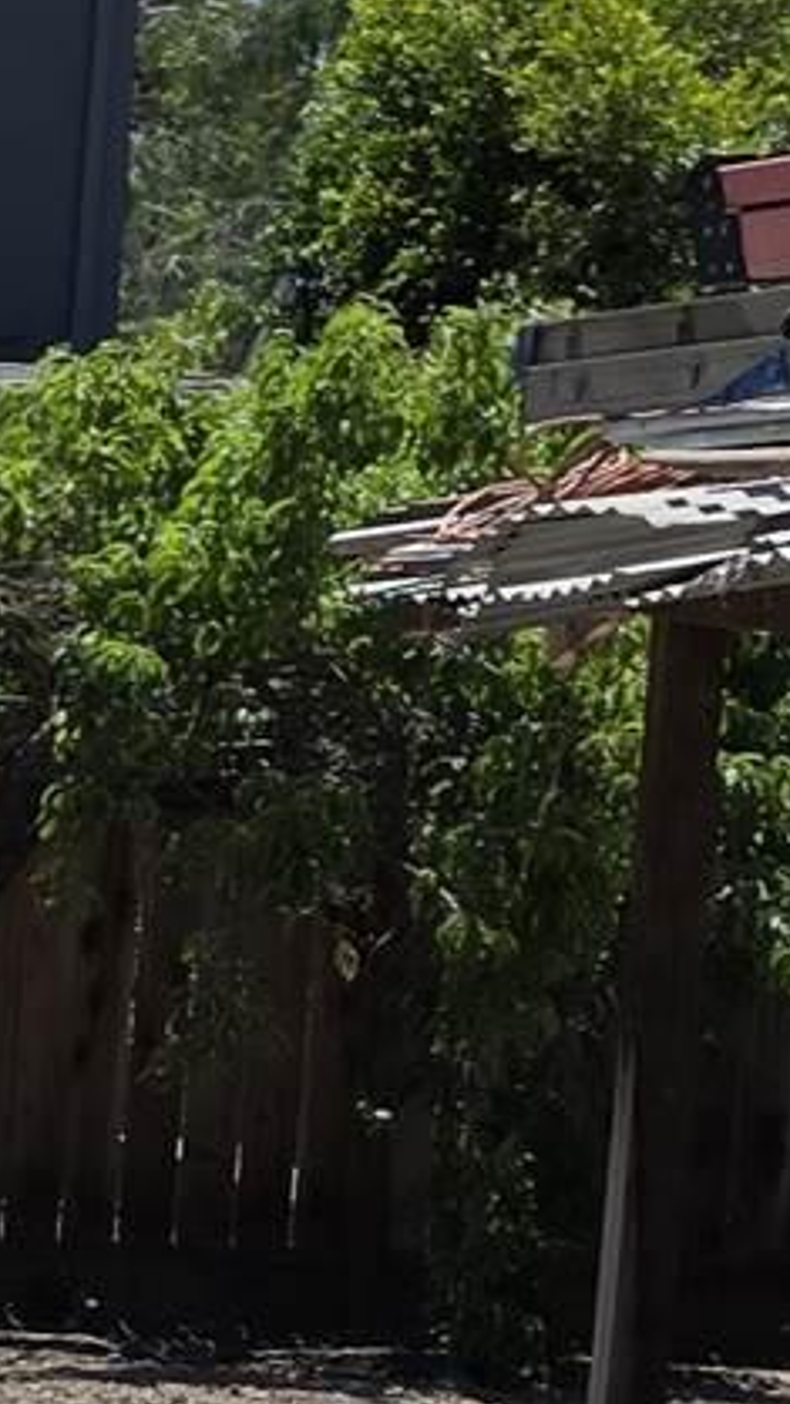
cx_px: -1398
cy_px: 1679
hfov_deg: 7.8
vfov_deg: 15.0
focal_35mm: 138
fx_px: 5141
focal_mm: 6.3
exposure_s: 1/5778
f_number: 1.7
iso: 80
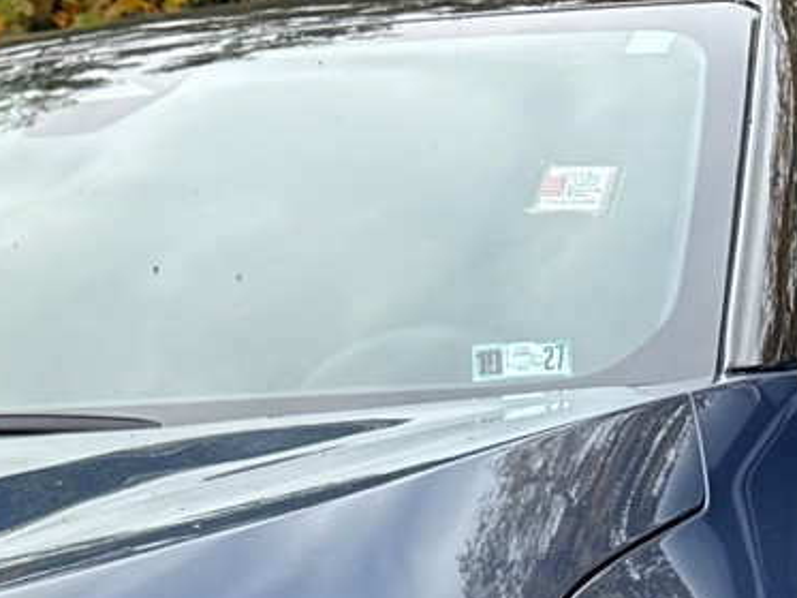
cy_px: 1072
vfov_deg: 13.0
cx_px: -365
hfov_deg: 17.3
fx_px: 2372
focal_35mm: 103
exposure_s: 1/1855
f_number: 1.78
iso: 100
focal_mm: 6.76
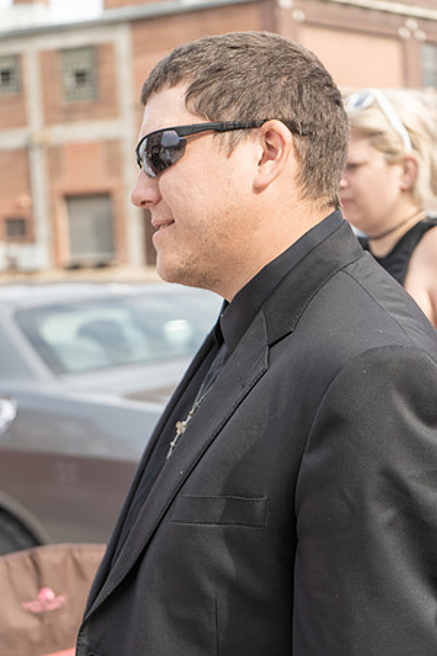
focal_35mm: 60
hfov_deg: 22.6
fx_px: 1092
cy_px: 328
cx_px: 218
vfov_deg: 33.4
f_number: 5
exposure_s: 1/200
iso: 100
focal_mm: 60
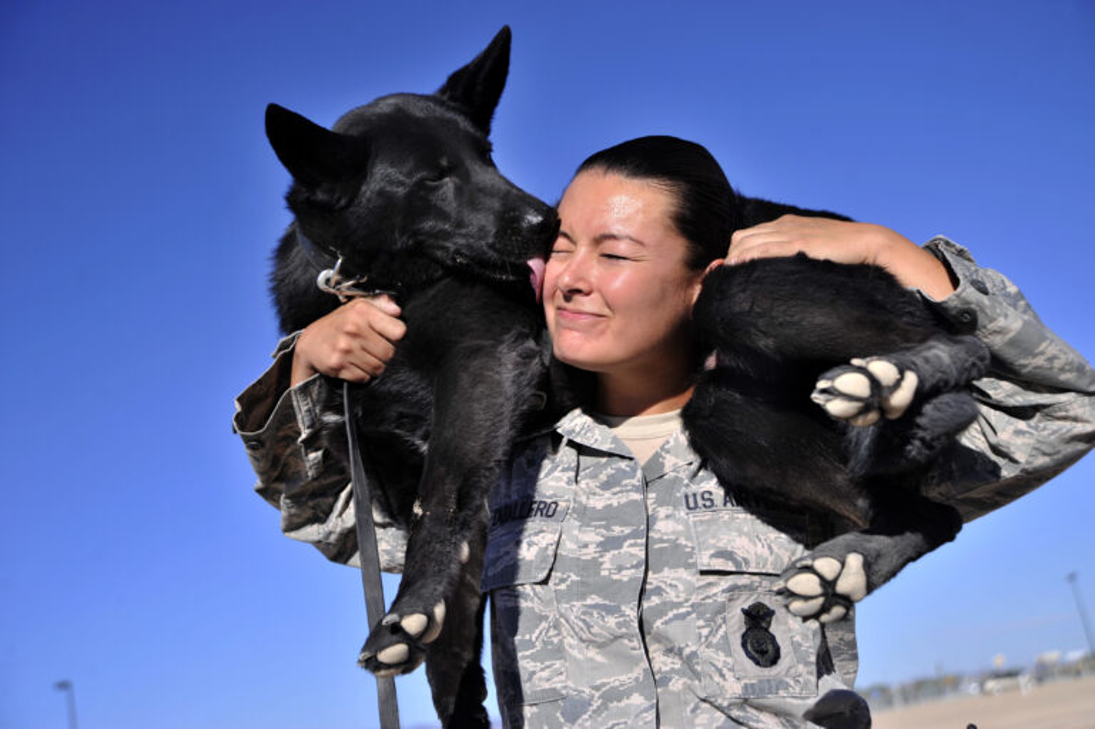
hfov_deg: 38.2
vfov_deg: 26.0
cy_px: 364
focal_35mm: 52
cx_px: 548
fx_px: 1581
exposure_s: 1/1600
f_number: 5.6
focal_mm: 52
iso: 200
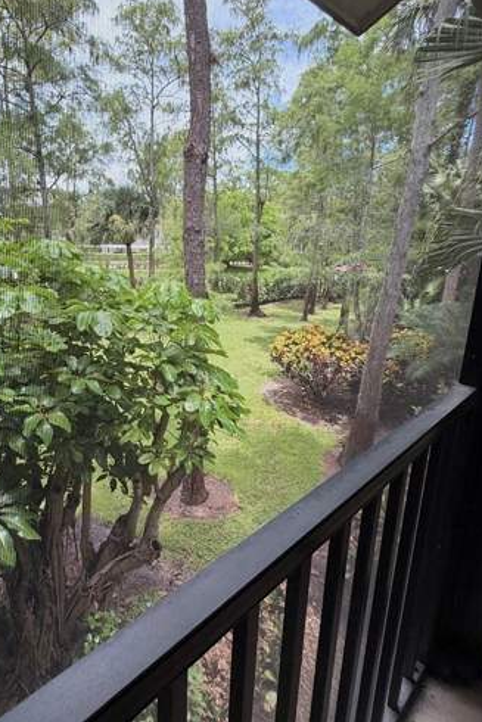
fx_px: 381
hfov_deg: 64.0
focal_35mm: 19
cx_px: 193
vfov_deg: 86.6
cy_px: 324
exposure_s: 1/210
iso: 40
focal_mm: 2.22
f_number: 2.2
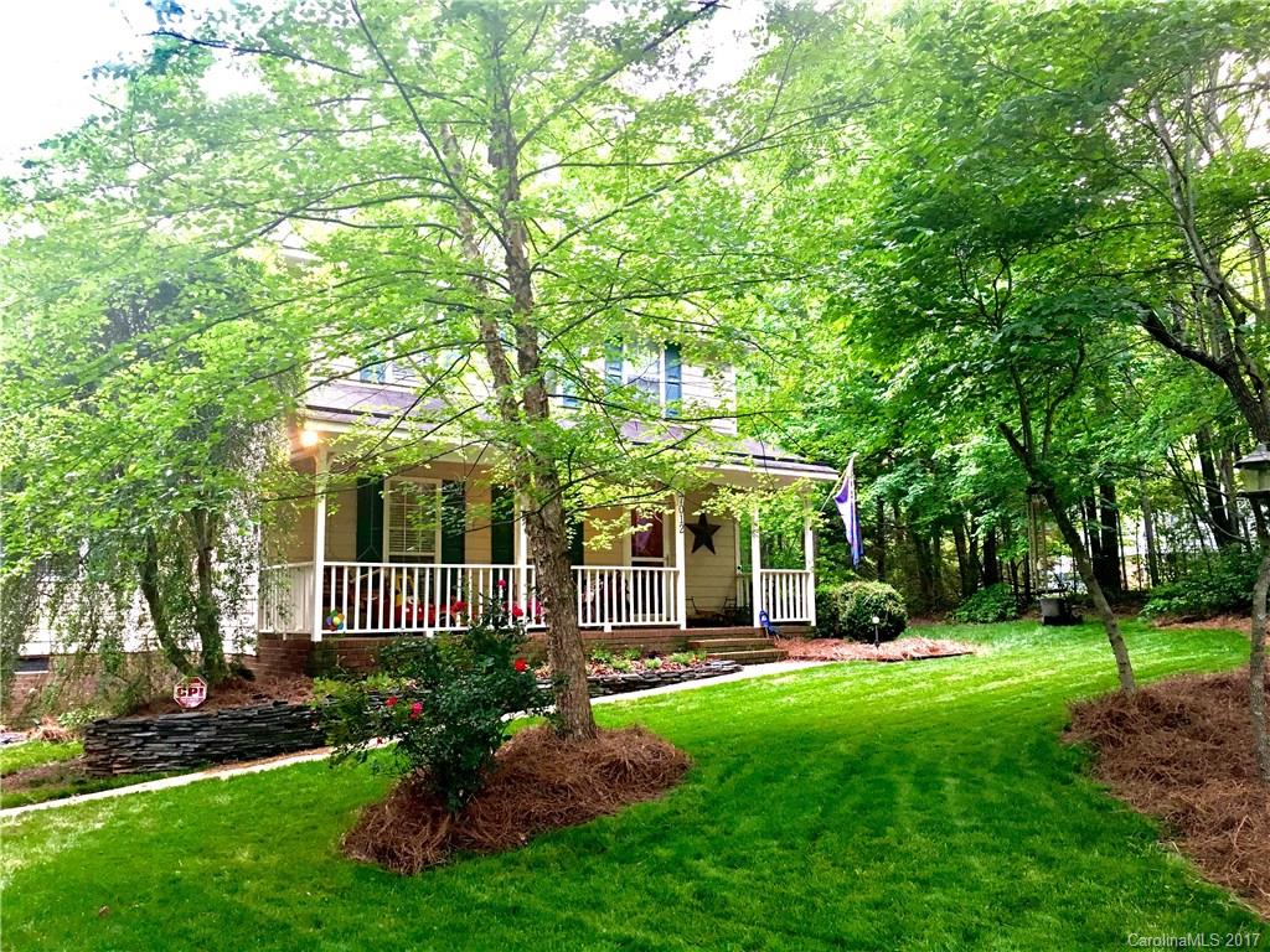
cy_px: 476
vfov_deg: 48.2
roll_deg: +0.7
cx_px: 635
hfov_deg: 61.7
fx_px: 1064
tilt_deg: +7.3
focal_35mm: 29
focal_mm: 4.15
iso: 80
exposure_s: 1/30
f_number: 2.2
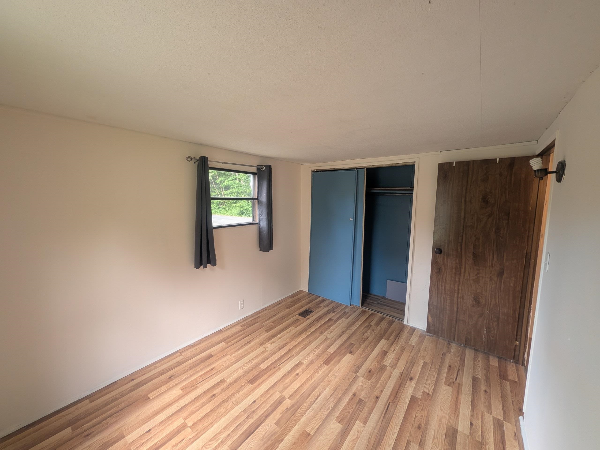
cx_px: 300
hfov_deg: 110.5
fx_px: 208
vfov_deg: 94.5
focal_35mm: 12
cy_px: 225
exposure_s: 1/85.2
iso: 101
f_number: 1.7
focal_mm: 2.02
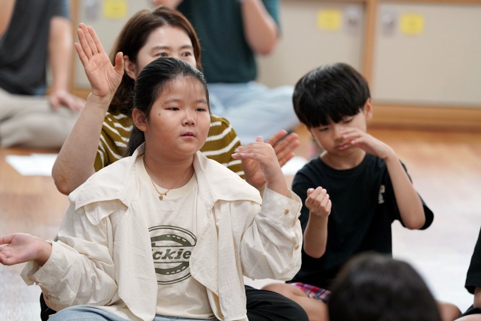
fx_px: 2472
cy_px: 160
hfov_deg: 11.1
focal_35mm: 185
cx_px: 240
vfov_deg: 7.4
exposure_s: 1/200
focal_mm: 185
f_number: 4
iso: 2000
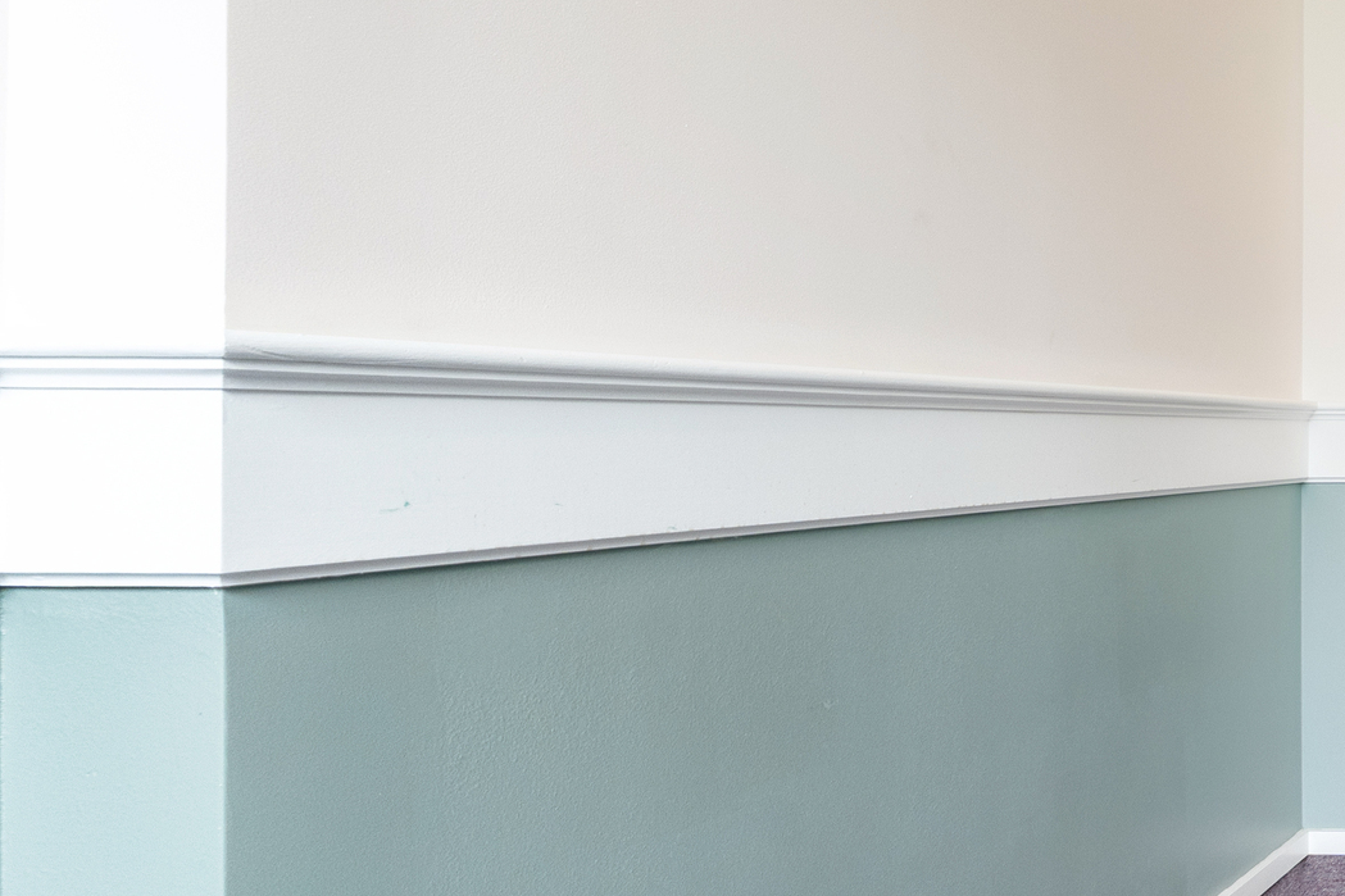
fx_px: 1531
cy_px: 496
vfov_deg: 32.6
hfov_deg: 33.0
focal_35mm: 41
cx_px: 1805
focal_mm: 14
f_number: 8
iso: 800
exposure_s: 1/1.25
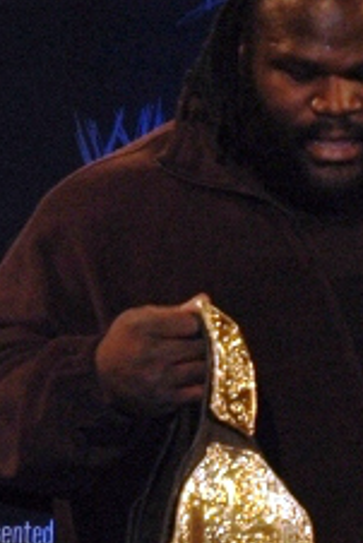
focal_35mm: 210
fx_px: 3172
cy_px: 454
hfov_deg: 6.5
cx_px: 323
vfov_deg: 9.8
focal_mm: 65
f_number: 4.8
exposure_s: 1/60
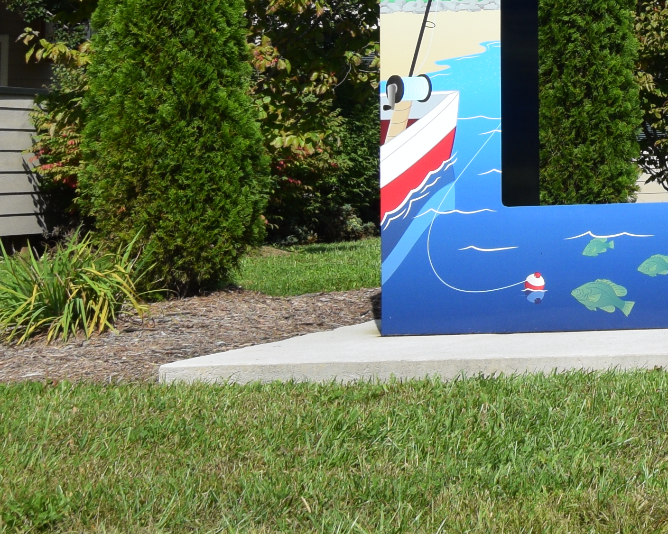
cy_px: -214
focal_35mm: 132
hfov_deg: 13.2
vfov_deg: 11.3
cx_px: 1191
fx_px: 2609
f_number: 10
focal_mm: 22
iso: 200
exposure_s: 1/400
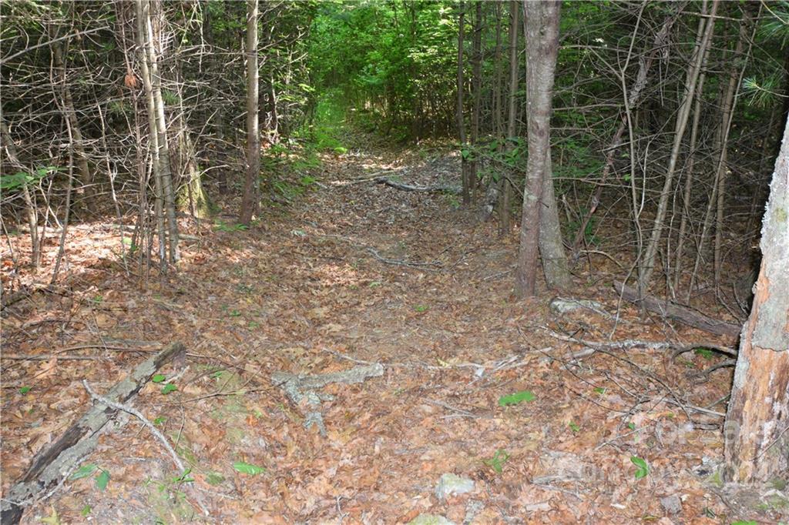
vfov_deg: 36.8
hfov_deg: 53.1
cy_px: 262
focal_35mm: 36
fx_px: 789
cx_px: 394
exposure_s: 1/100
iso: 800
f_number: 5
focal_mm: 24
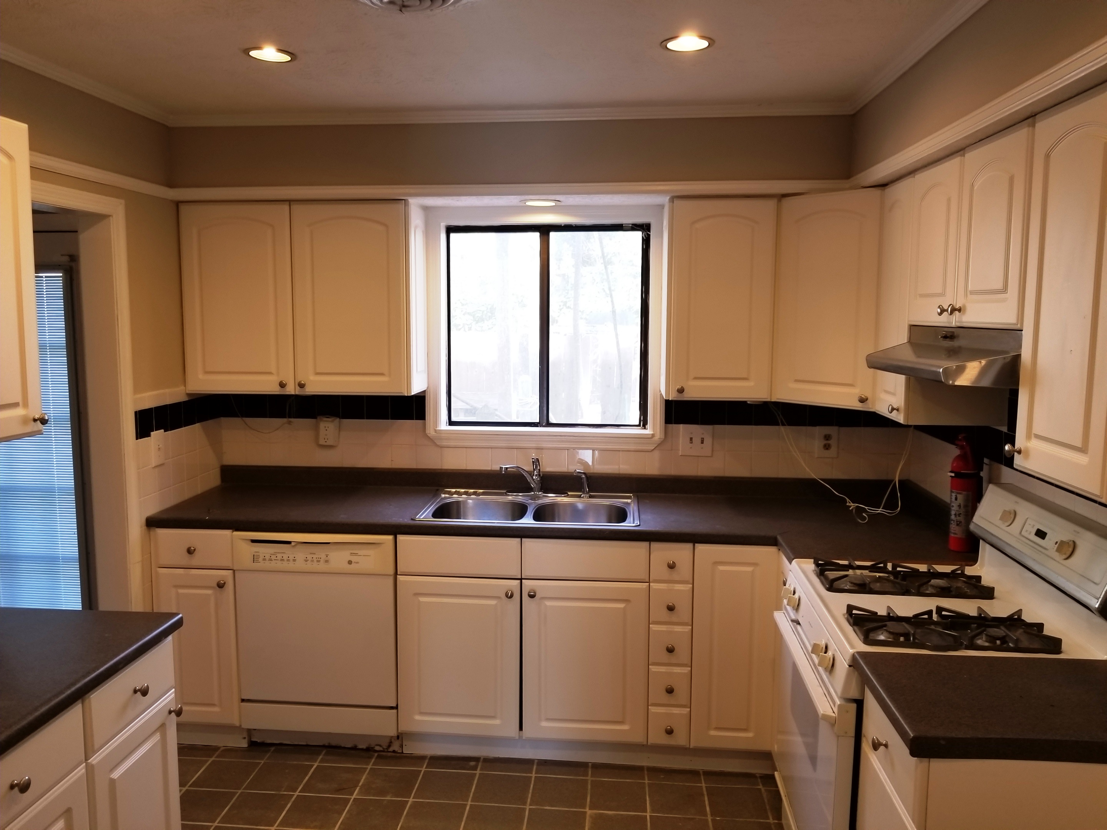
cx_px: 554
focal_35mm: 26
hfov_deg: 67.3
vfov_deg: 53.1
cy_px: 415
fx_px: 831
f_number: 1.7
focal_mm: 4.25
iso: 80
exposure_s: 1/60
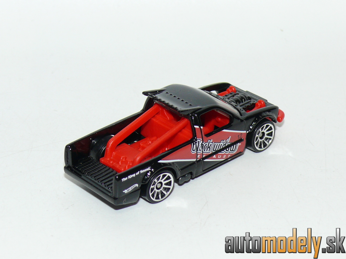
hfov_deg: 18.2
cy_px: 130
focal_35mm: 108
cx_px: 173
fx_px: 1080
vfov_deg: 13.7
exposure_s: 1/30
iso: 100
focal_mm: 13.8
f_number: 4
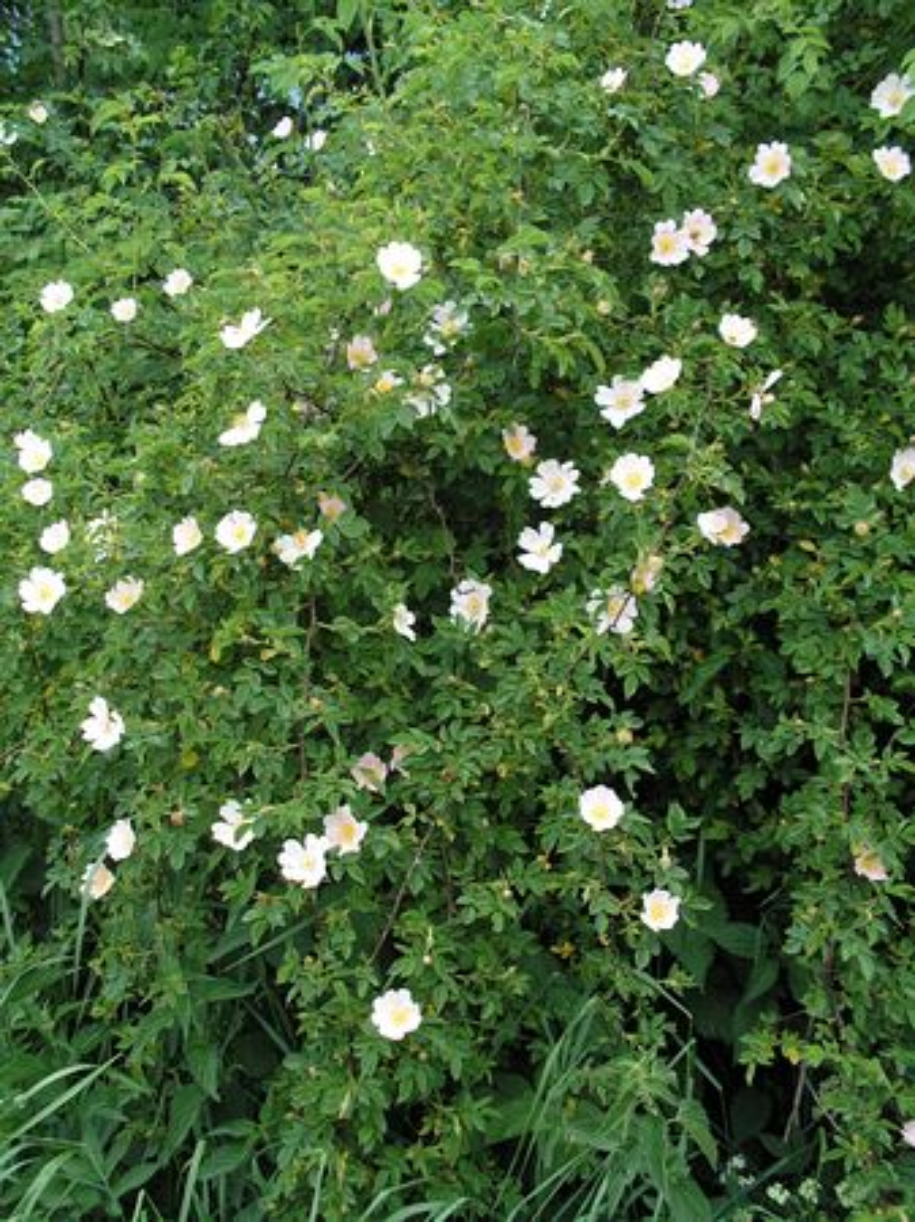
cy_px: 611
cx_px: 458
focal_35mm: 44
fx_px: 1552
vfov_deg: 43.0
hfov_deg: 32.8
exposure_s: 1/250
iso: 100
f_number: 3.2
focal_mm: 7.4
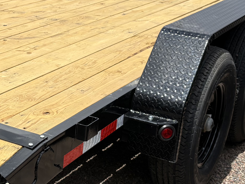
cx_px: -1
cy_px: 69
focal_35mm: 80
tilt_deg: -15.5
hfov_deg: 23.4
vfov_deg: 18.4
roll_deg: -2.4
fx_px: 566
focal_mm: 5.96
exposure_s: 1/4065
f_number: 1.6
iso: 50
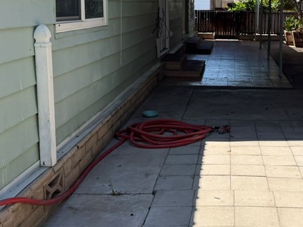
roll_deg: -0.5
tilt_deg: -6.1
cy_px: 49
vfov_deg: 24.9
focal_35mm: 58
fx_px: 508
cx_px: 224
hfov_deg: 32.7
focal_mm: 6.76
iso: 80
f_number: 1.78
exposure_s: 1/2232
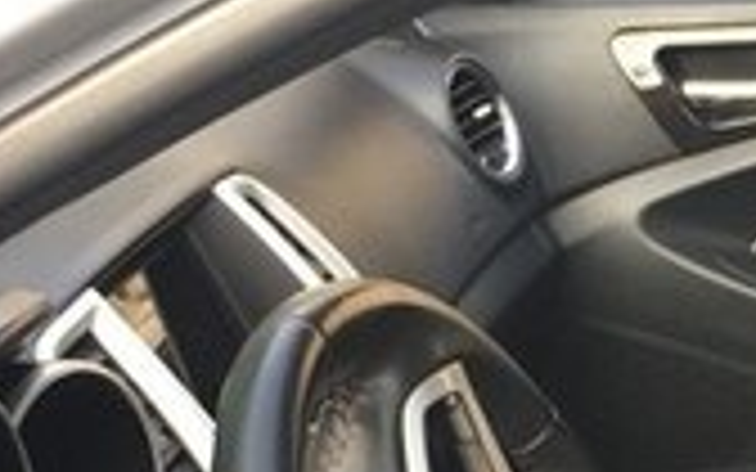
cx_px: 936
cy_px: 807
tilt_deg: -27.4
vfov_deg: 10.3
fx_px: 2493
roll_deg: +2.3
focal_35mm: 121
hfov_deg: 16.4
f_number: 2.2
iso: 25
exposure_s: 1/50
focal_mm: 4.15
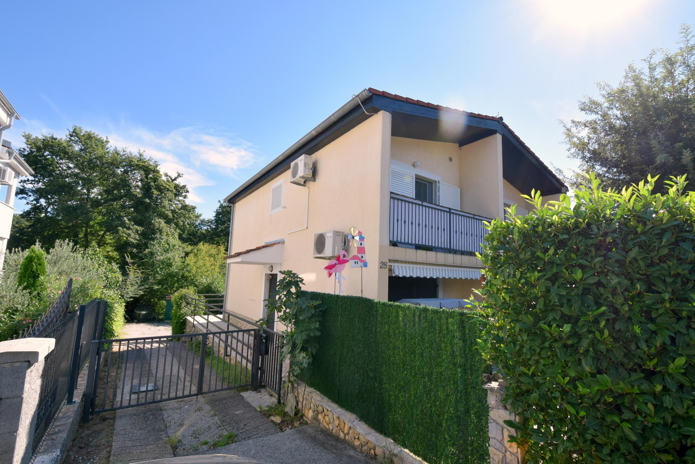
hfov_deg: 100.4
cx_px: 348
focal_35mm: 15
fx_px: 290
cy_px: 232
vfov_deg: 77.3
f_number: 8
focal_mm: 10
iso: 200
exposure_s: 1/250
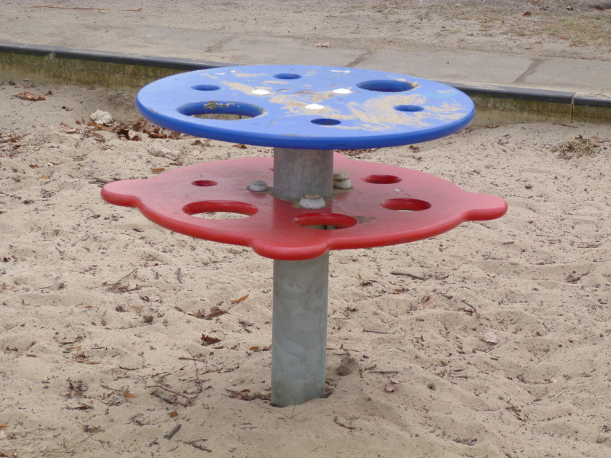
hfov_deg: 17.3
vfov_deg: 13.0
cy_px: 229
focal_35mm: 114
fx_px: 2012
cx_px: 306
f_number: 3.5
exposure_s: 1/125
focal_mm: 20.4
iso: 80
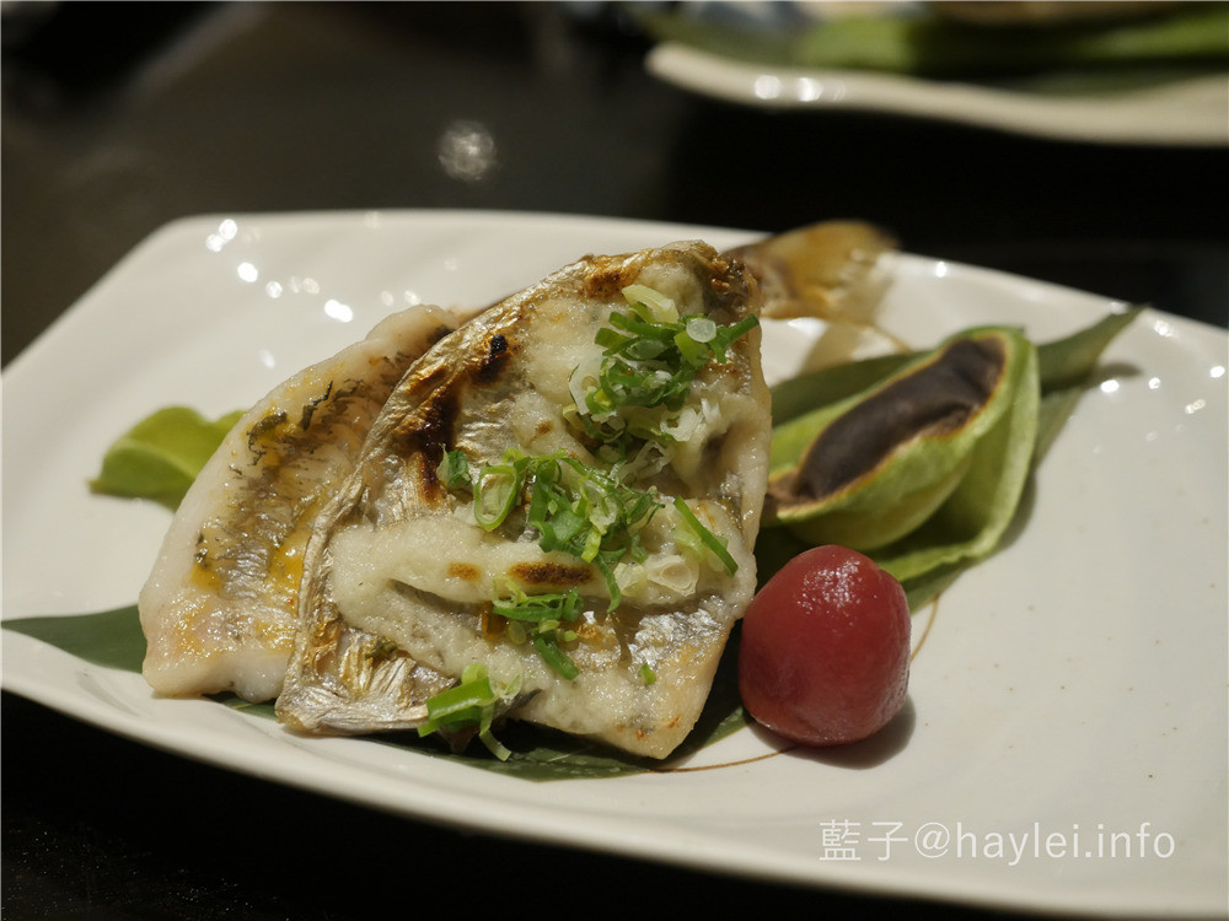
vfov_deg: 36.0
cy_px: 460
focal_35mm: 40
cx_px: 614
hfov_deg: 46.8
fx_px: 1420
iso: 1250
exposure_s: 1/60
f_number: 2.5
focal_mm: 20
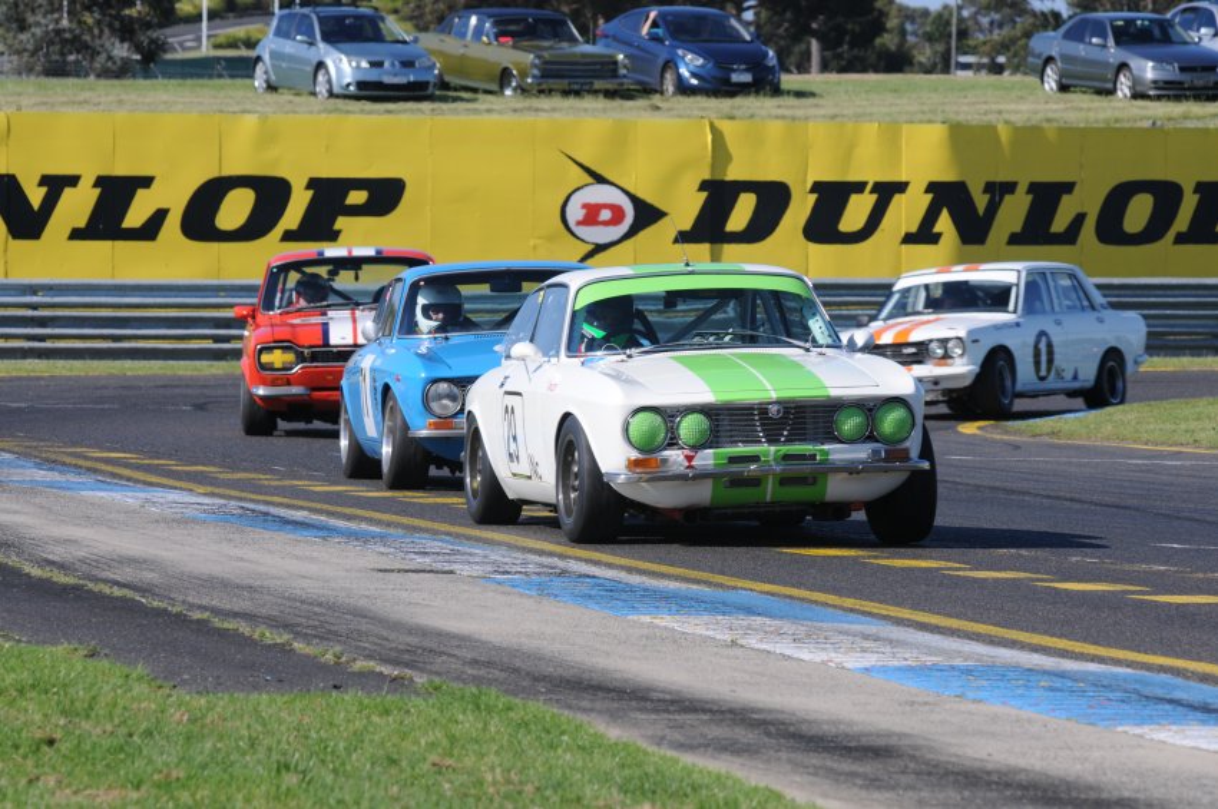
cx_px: 609
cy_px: 404
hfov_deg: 8.1
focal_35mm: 255
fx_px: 8619
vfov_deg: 5.4
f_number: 8
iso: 200
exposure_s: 1/500
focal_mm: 170
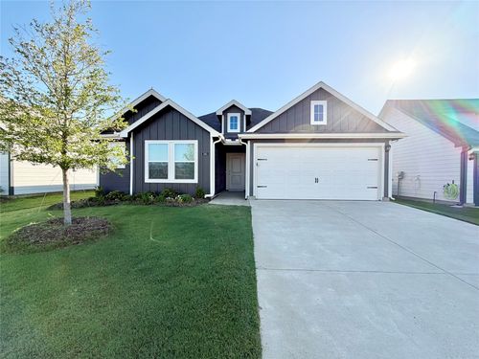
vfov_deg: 85.7
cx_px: 240
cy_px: 180
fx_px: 194
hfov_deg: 102.1
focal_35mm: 14
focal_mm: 2.22
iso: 32
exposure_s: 1/770
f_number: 2.2
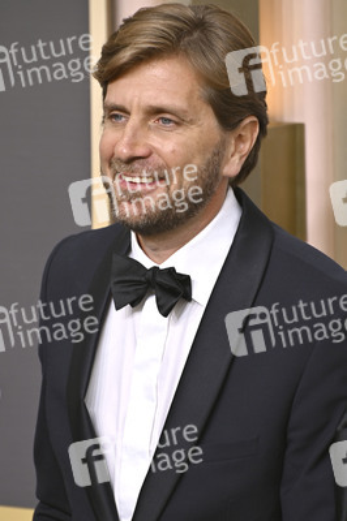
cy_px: 260
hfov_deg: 4.6
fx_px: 4345
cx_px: 174
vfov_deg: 6.9
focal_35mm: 300
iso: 800
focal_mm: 300
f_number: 8
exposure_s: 1/640
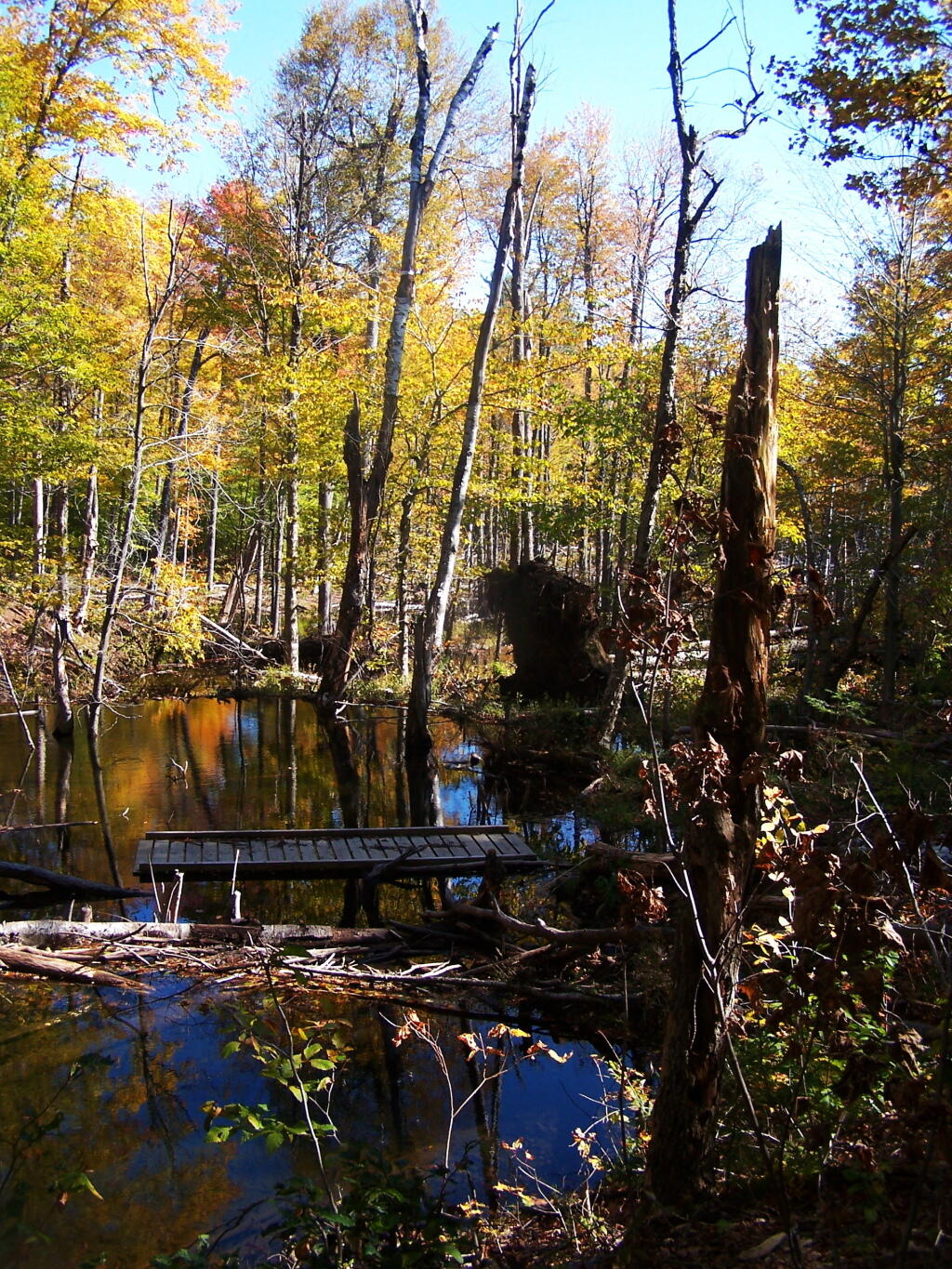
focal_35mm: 38
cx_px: 476
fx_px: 1393
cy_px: 634
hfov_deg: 37.7
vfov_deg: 49.0
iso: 80
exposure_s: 1/500
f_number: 2.8
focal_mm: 6.3
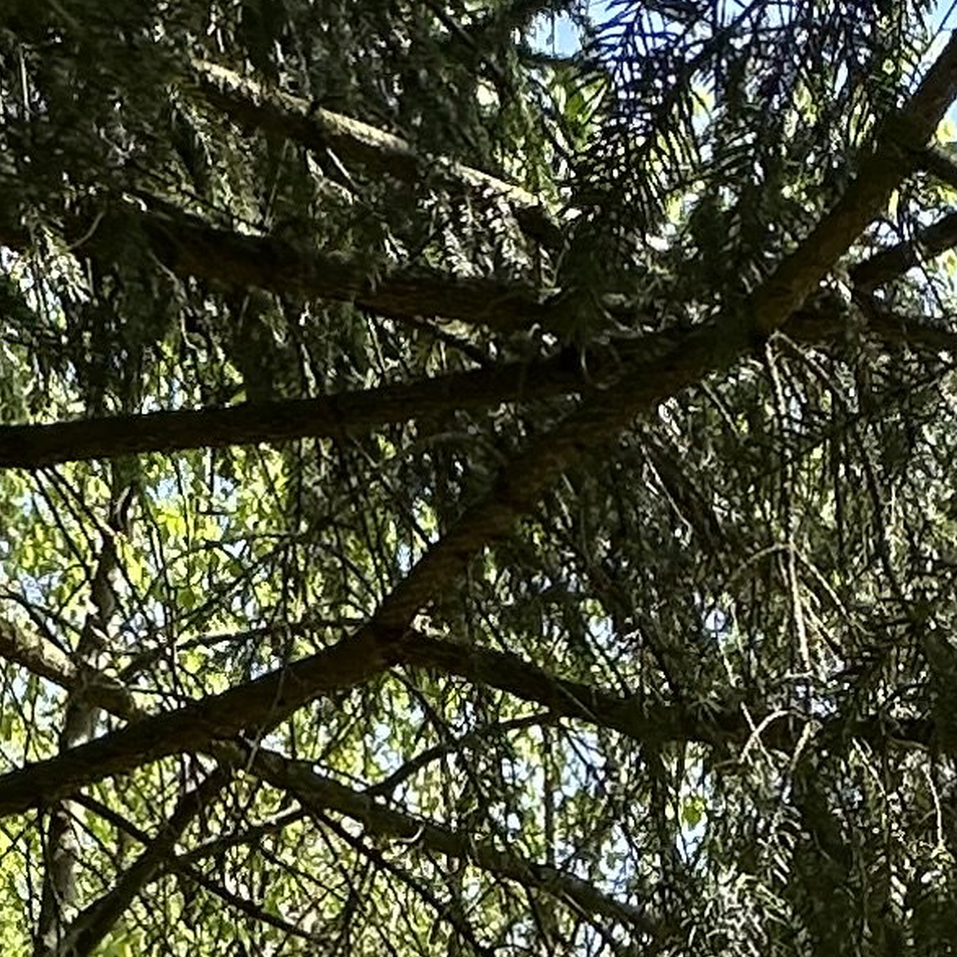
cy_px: 2157
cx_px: 898
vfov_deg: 14.8
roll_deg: -2.5
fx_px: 2659
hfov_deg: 19.9
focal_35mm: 85
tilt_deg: -6.2
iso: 40
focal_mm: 2.22
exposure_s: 1/596
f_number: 2.2
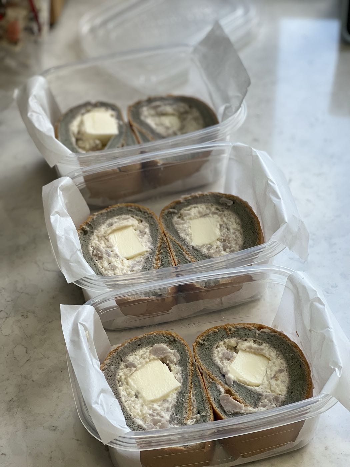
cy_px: 234
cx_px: 175
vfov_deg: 25.3
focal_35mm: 77
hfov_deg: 19.1
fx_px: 1038
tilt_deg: -45.9
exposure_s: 1/121
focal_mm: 9
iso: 100
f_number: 2.8
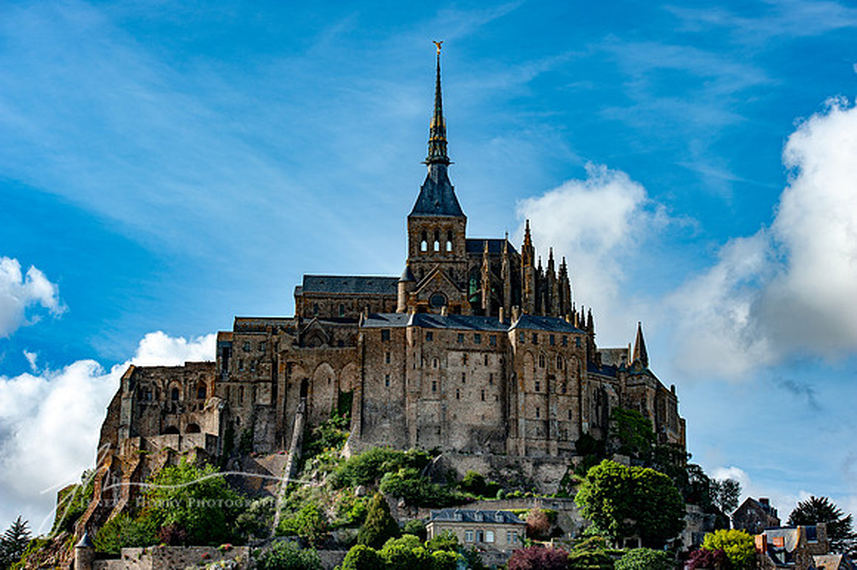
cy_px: 285
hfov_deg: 28.9
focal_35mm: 70
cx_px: 428
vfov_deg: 19.4
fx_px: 1665
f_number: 8
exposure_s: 1/500
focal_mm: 70
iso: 200
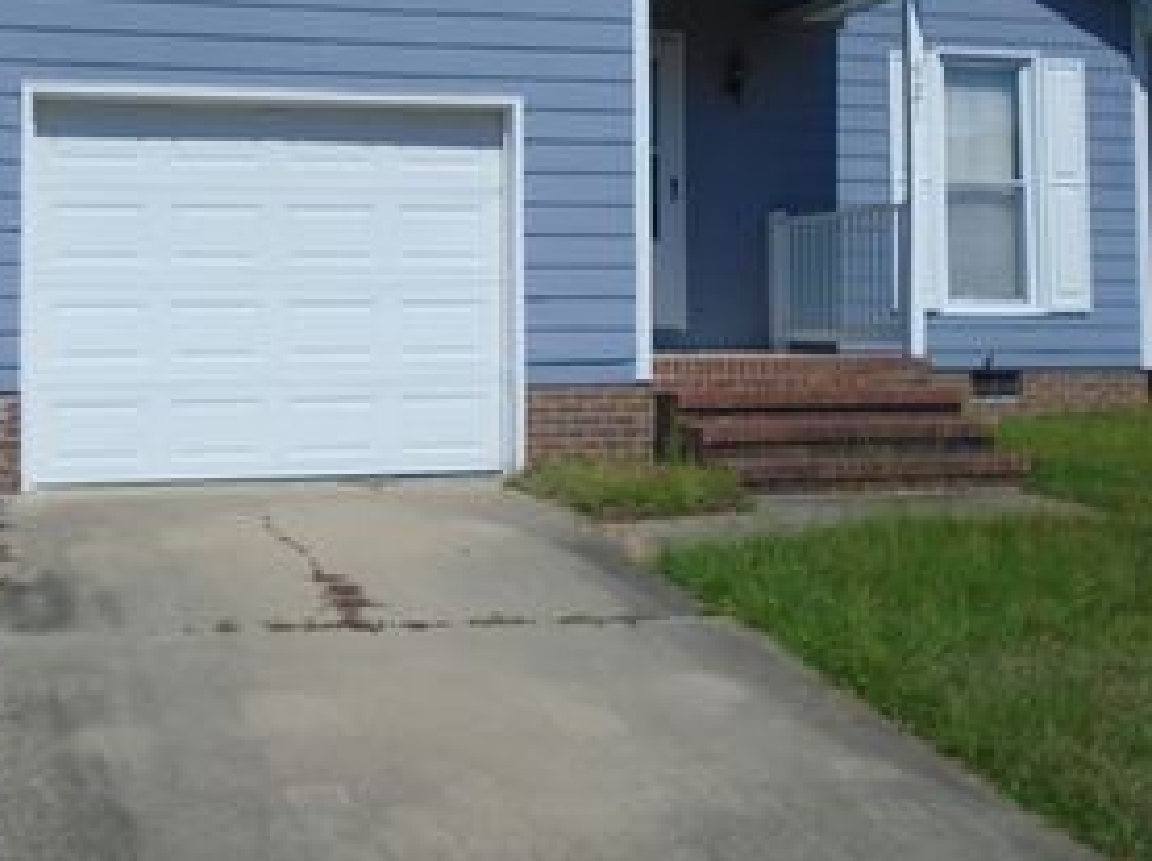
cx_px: 378
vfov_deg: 30.5
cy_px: 252
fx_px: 1562
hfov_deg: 40.0
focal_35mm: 47
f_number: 8
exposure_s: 1/500
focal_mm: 4.6
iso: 100
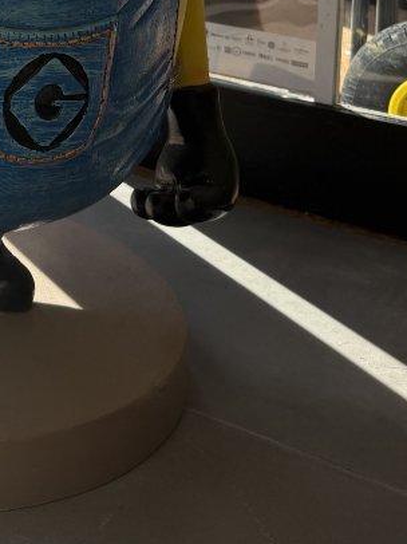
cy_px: -139
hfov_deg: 19.4
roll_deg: -1.6
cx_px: -94
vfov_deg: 24.4
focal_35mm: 71
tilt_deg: -3.8
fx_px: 1114
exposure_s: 1/2110
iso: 100
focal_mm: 6.76
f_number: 1.78
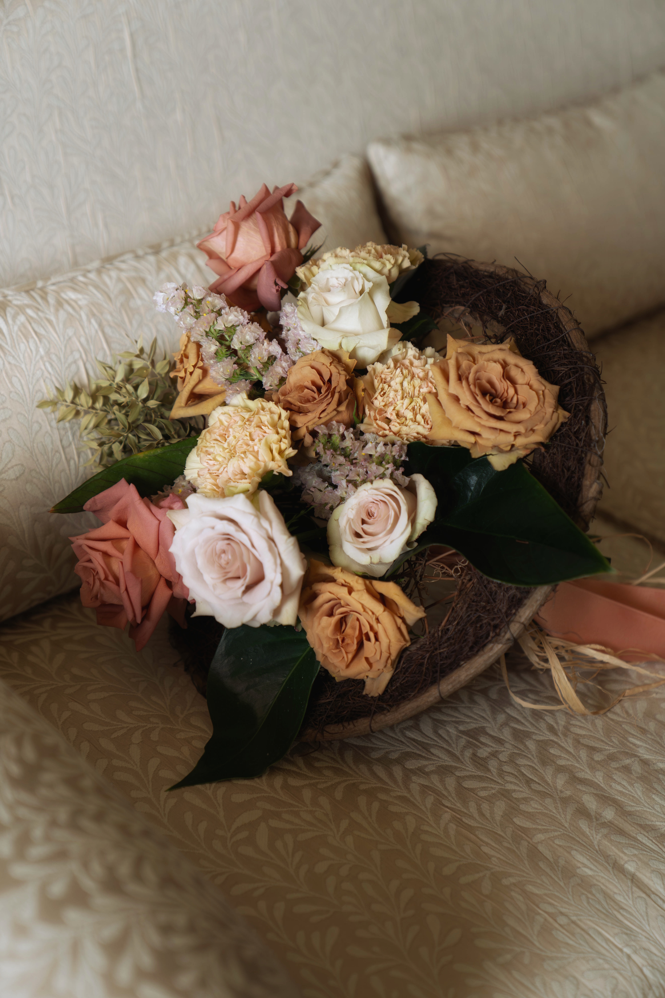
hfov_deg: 20.3
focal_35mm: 67
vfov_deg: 30.1
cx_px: 332
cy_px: 499
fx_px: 1856
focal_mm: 67
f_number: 2.8
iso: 640
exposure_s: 1/250
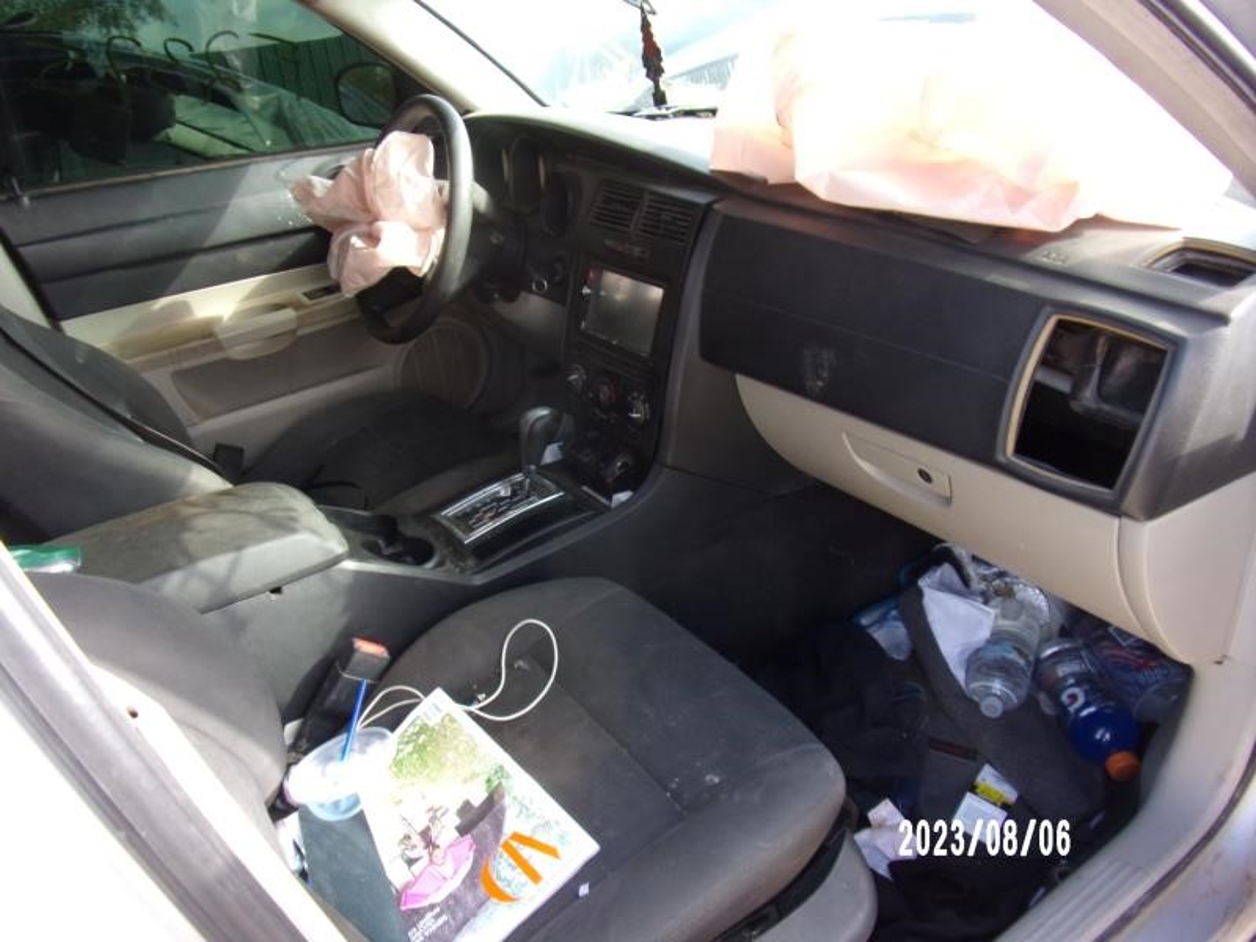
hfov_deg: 71.6
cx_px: 628
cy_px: 471
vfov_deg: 56.8
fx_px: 871
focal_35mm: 24
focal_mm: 4.3
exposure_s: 1/56
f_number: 3.3
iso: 80
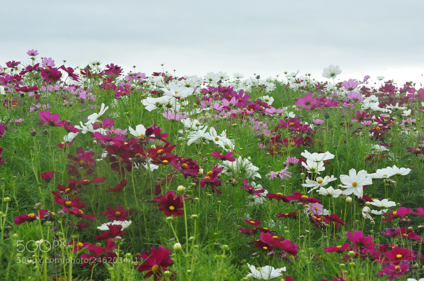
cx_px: 212
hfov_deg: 24.6
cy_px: 140
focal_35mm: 82
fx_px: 971
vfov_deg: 16.5
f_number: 13
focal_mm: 55
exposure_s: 1/1000
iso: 3200
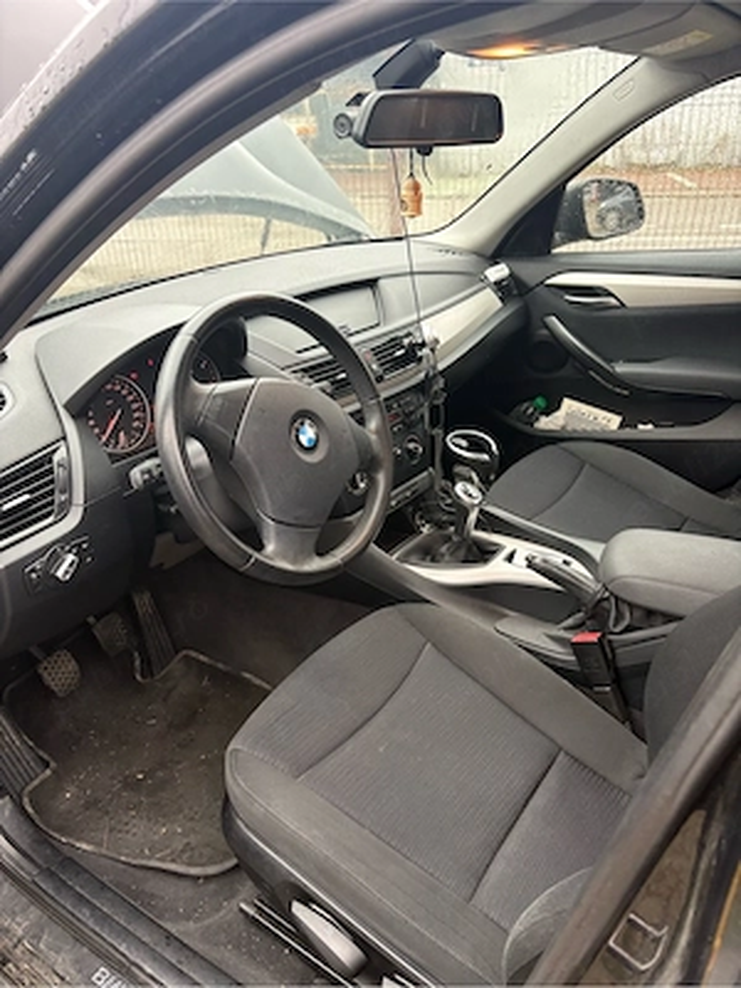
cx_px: 370
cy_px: 494
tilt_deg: -26.2
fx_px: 742
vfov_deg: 67.3
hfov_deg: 53.1
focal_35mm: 26
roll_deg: +2.5
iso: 160
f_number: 1.6
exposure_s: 1/60
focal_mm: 5.96
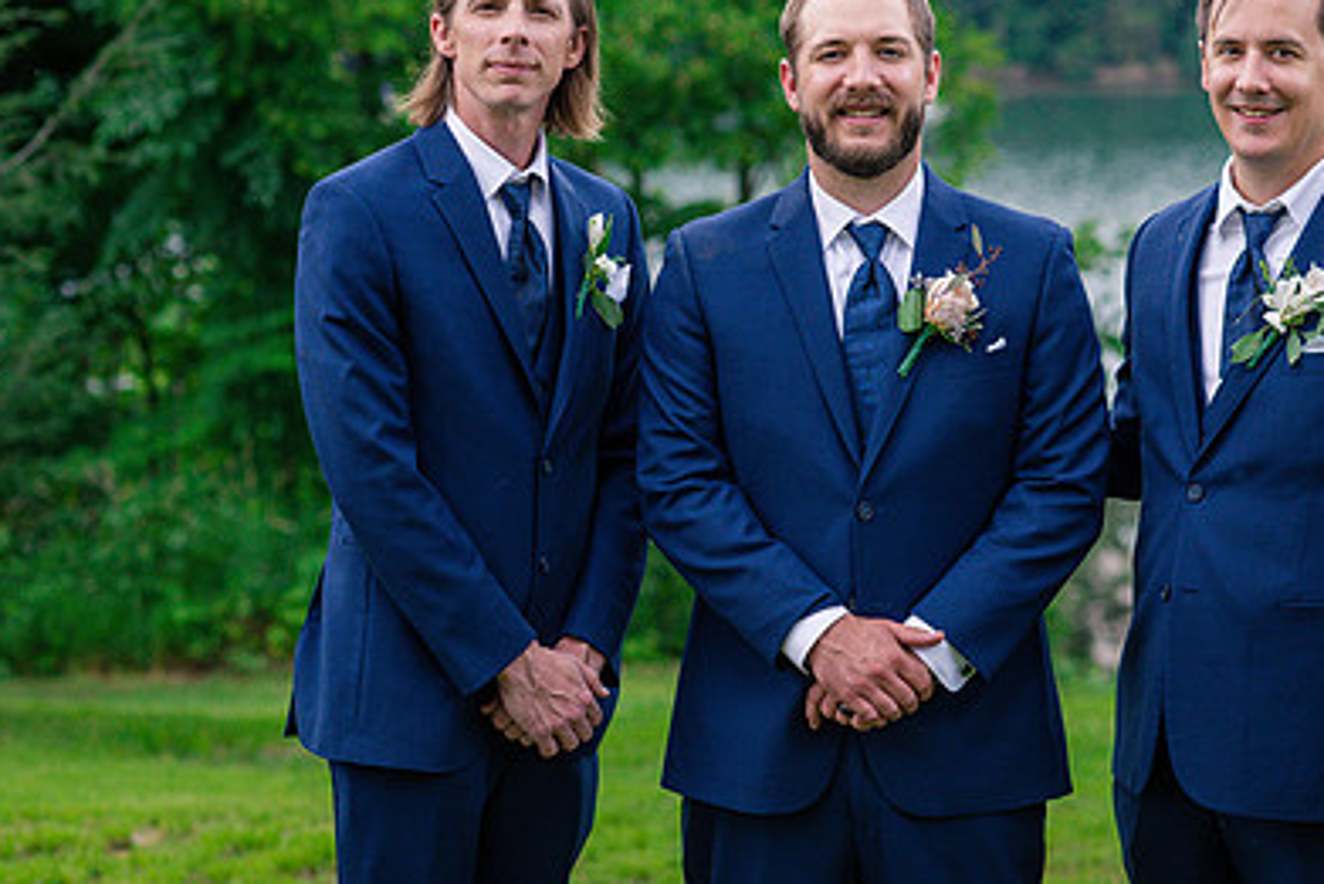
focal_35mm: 126
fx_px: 4635
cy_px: 337
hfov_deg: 16.2
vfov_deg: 10.9
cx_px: 907
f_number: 3.5
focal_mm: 85
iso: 500
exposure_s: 1/3200
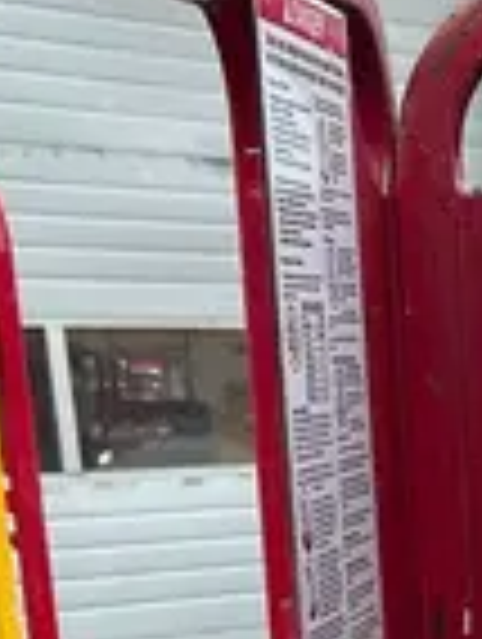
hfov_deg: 10.1
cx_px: 1009
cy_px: 983
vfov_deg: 13.7
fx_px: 2480
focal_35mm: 134
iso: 50
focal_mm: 5.7
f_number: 1.5
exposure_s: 1/780
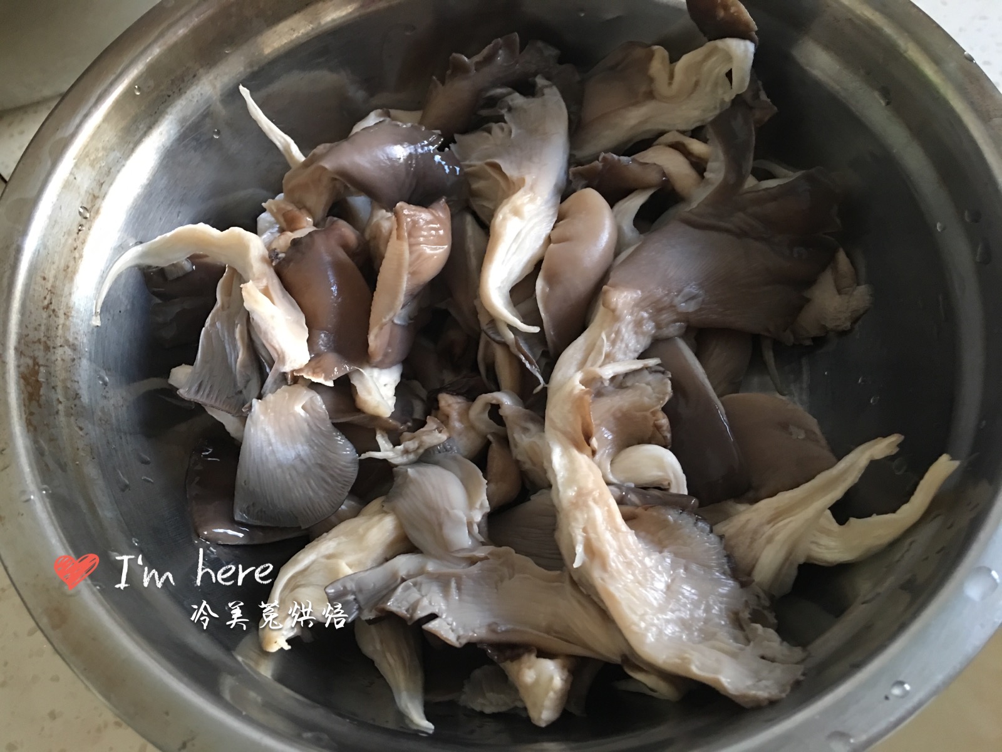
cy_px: 376
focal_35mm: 29
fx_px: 839
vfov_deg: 48.2
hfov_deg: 61.7
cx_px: 501
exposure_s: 1/10
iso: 80
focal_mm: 4.15
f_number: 2.2
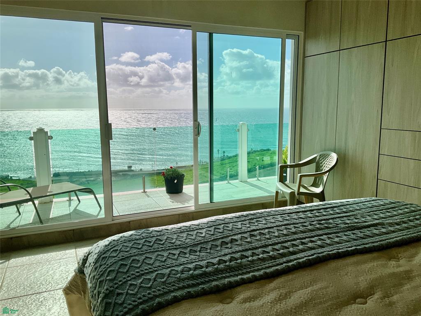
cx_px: 210
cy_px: 158
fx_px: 353
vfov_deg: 48.2
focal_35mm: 29
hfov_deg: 61.7
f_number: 1.8
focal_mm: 3
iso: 25
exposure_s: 1/4405
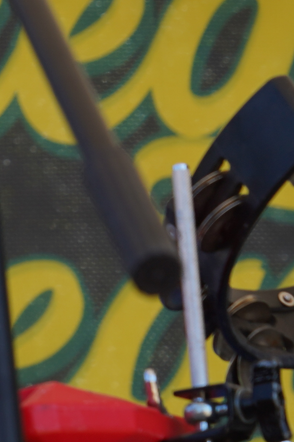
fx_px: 4619
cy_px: -204
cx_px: -503
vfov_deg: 5.4
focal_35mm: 377
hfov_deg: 3.6
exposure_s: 1/160
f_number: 8
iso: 125
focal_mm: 74
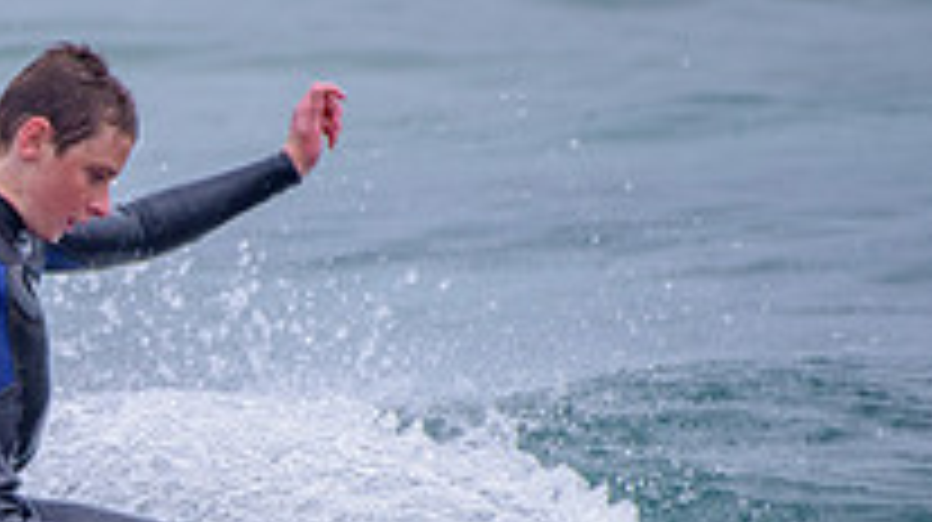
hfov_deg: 1.2
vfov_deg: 0.7
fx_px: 44542
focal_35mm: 1804
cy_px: 489
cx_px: -60
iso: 200
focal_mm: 500
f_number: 5.6
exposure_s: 1/2000
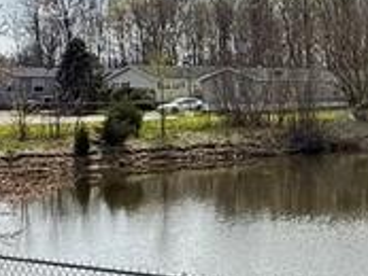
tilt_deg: -2.1
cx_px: 640
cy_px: 121
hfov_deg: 18.8
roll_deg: -0.6
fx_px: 883
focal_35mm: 83
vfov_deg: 17.8
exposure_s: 1/5155
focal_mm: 2.22
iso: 50
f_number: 2.2
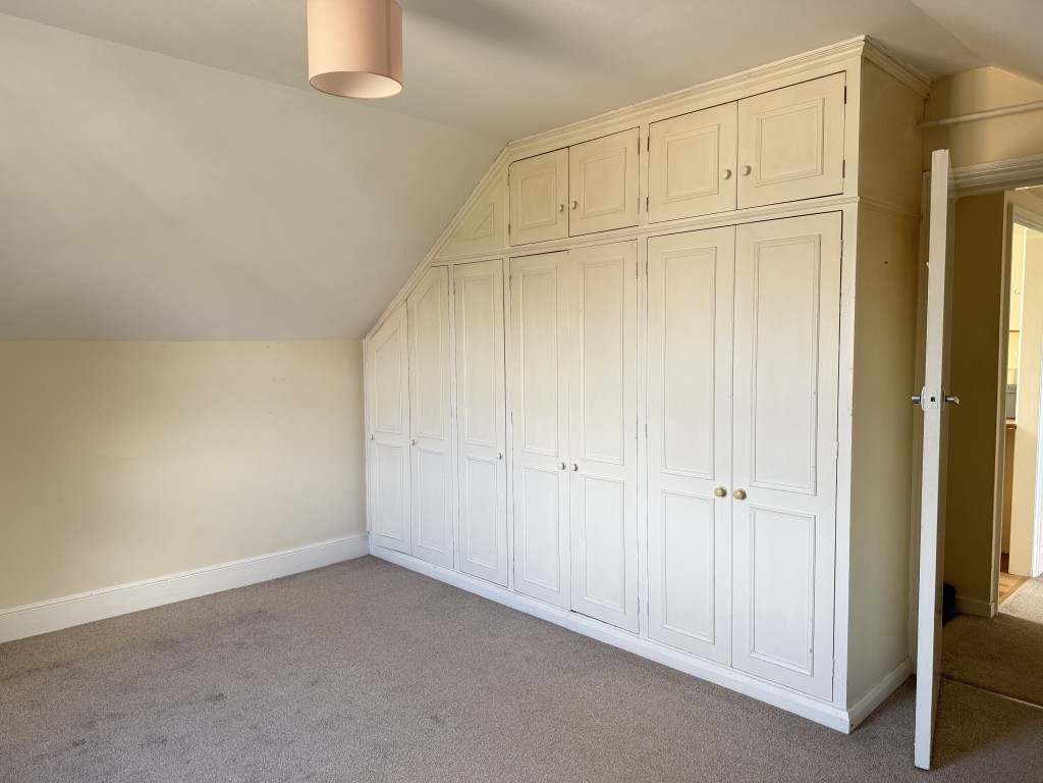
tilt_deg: -3.8
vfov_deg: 56.8
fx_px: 723
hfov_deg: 71.6
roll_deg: +0.3
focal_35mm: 24
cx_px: 522
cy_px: 392
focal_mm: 6.76
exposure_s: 1/121
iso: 200
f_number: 1.78
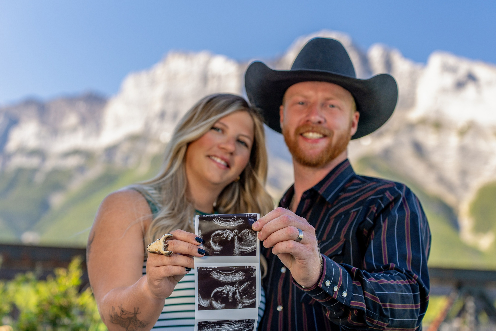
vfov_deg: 17.0
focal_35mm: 80
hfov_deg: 25.4
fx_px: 1102
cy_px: 207
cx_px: 249
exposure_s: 1/320
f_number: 3.2
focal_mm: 62
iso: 160
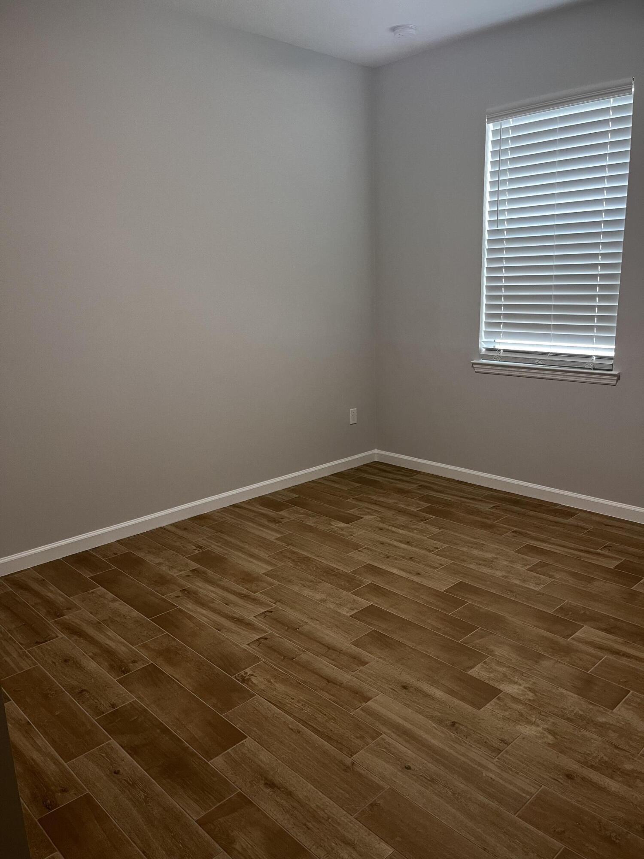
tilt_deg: -13.7
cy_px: 430
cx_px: 322
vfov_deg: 67.3
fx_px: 645
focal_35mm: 26
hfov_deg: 53.1
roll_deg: +2.7
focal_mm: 5.1
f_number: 1.6
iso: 100
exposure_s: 1/60
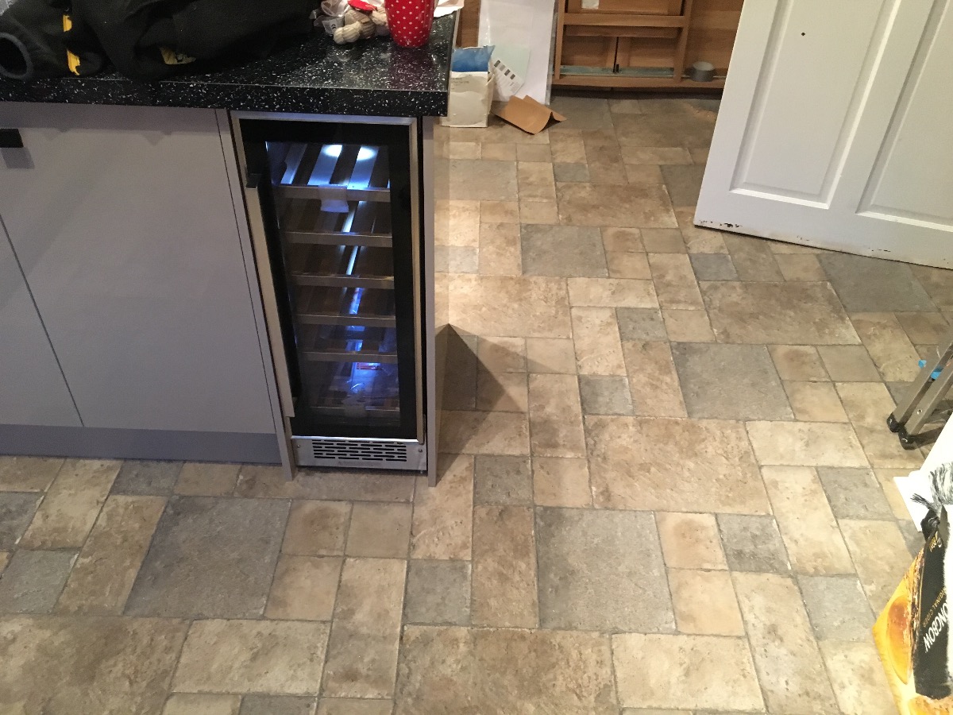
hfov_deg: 61.7
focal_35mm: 29
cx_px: 476
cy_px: 358
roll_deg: +0.1
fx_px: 798
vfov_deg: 48.2
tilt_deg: -38.1
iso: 200
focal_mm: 4.15
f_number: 2.2
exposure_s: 1/17
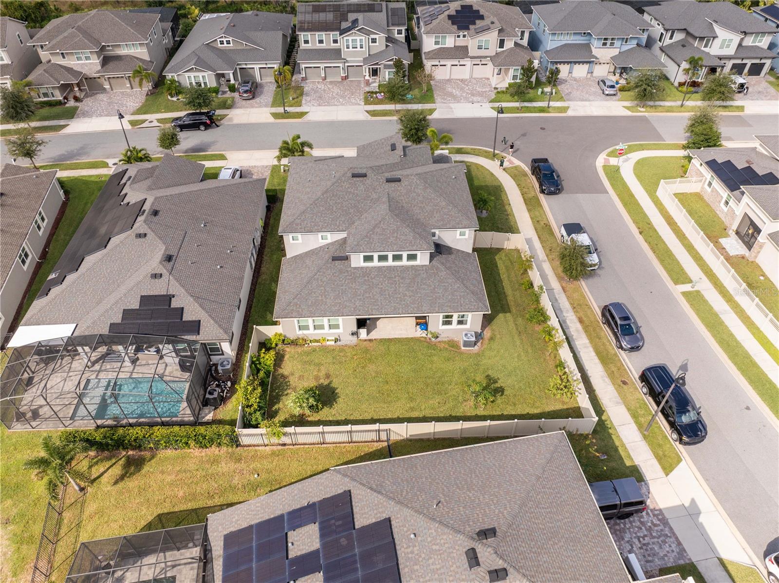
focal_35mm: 24
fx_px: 540
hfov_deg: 71.6
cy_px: 292
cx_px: 390
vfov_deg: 56.7
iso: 120
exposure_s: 1/1600
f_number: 2.8
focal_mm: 12.29
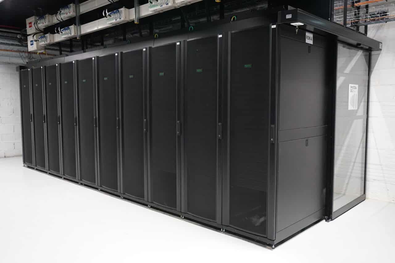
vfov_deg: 43.6
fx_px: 329
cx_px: 198
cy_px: 132
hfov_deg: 61.9
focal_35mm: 30
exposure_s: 1/80
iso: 5000
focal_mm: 30
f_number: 4.5
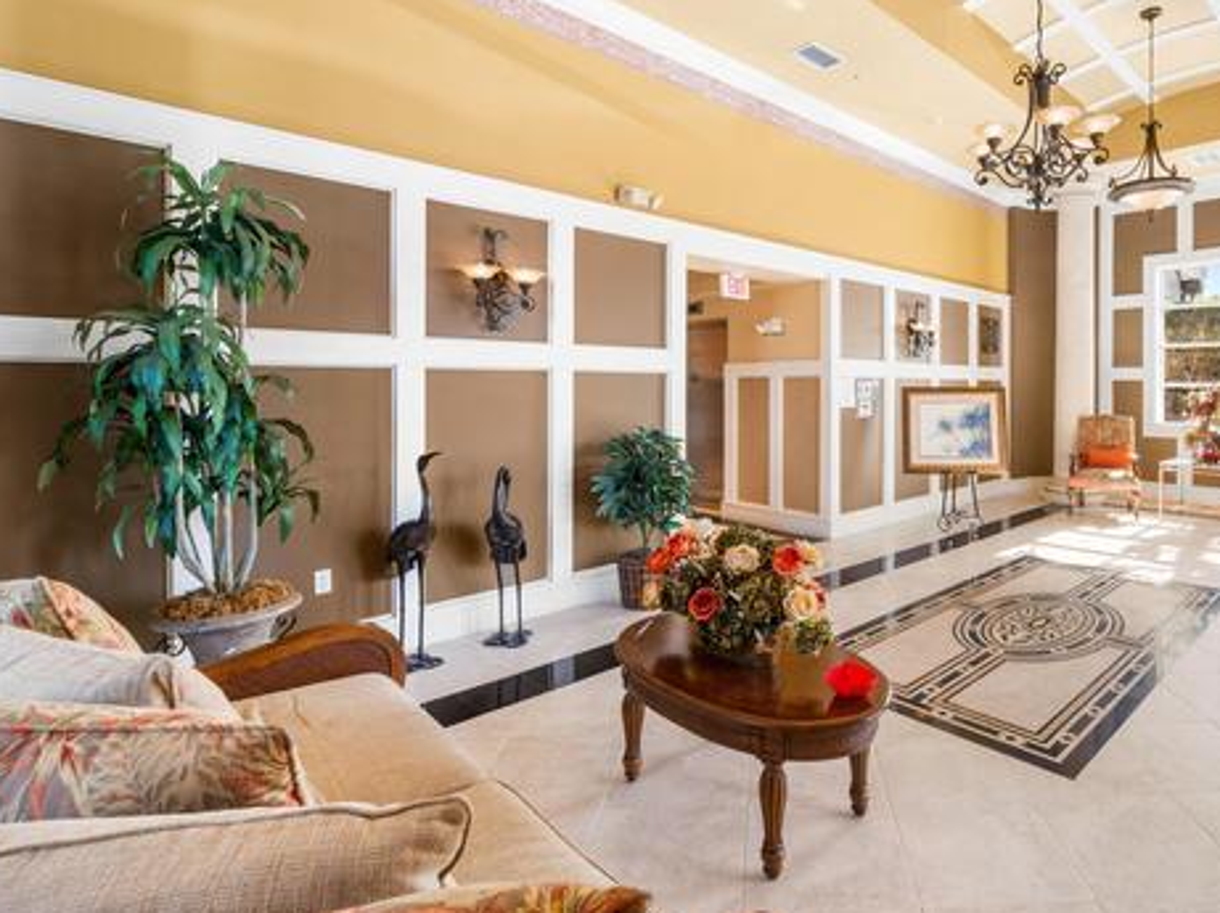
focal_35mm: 18
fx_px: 634
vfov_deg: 71.0
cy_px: 378
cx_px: 791
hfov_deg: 85.4
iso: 320
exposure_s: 1/1.67
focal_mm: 12
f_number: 9
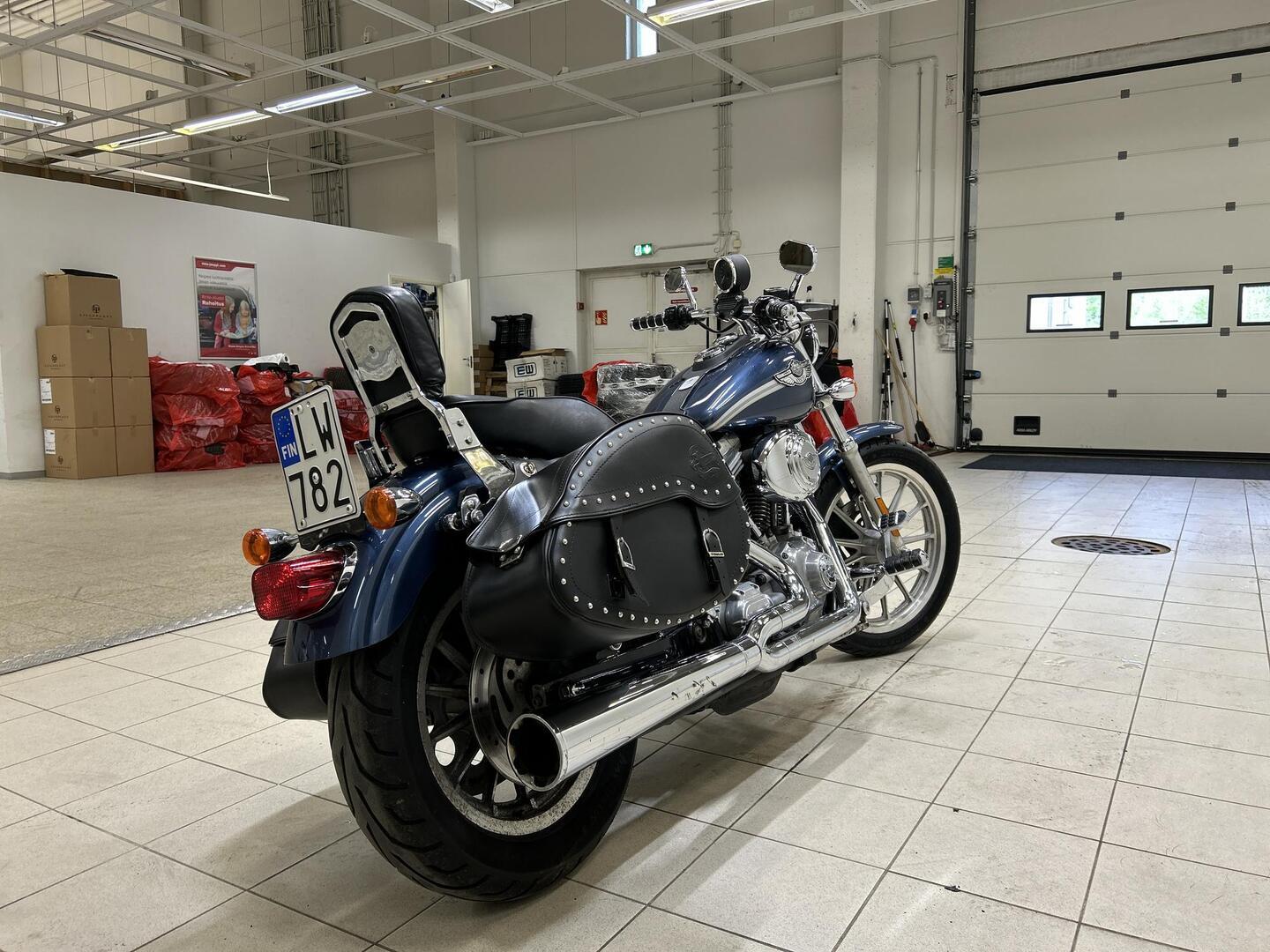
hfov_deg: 67.3
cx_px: 635
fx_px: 954
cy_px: 476
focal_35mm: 26
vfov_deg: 53.1
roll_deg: +0.7
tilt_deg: -5.5
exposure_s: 1/100
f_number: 1.5
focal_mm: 5.7
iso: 64
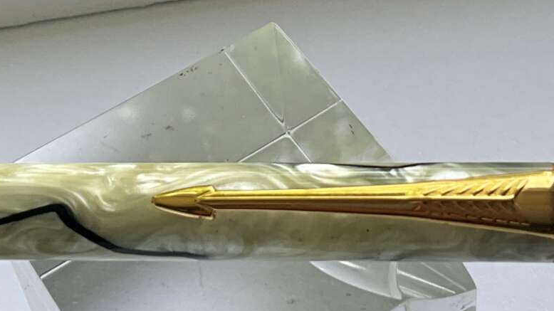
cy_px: 51
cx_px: 246
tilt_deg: -52.5
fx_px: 1527
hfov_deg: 20.6
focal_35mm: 104
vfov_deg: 11.6
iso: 16
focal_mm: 3
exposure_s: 1/122
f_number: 1.8
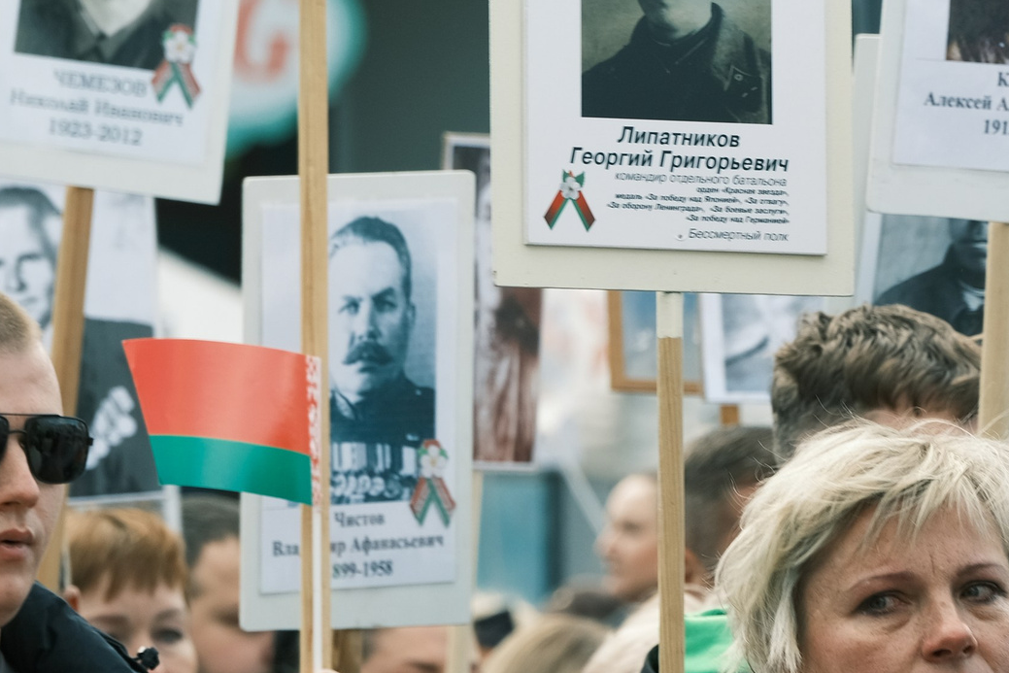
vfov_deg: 2.6
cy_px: 392
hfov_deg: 3.9
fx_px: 14716
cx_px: 829
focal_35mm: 525
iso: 200
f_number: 6.4
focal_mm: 142.2
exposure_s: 1/200
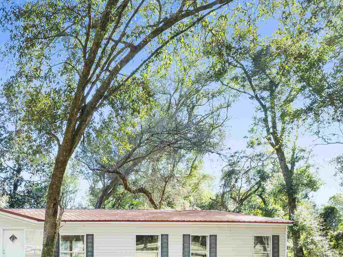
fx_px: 357
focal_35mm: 36
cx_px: 18
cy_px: 247
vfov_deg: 36.3
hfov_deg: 45.2
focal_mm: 15
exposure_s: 1/100
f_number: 11
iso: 500
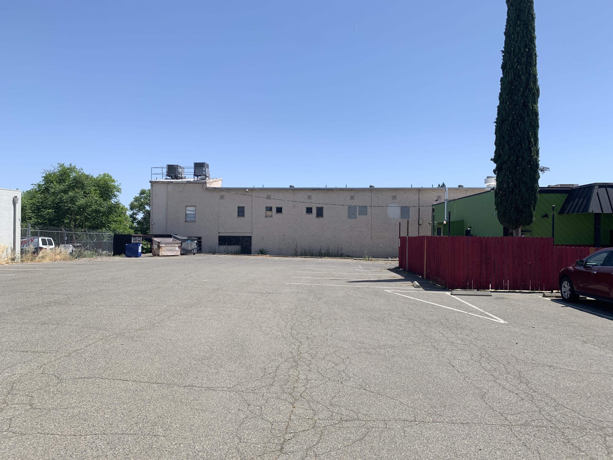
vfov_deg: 53.1
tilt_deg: +0.7
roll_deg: -0.8
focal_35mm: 26
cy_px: 230
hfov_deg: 67.3
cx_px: 306
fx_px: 460
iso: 25
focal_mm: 4.25
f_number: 1.8
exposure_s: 1/2833
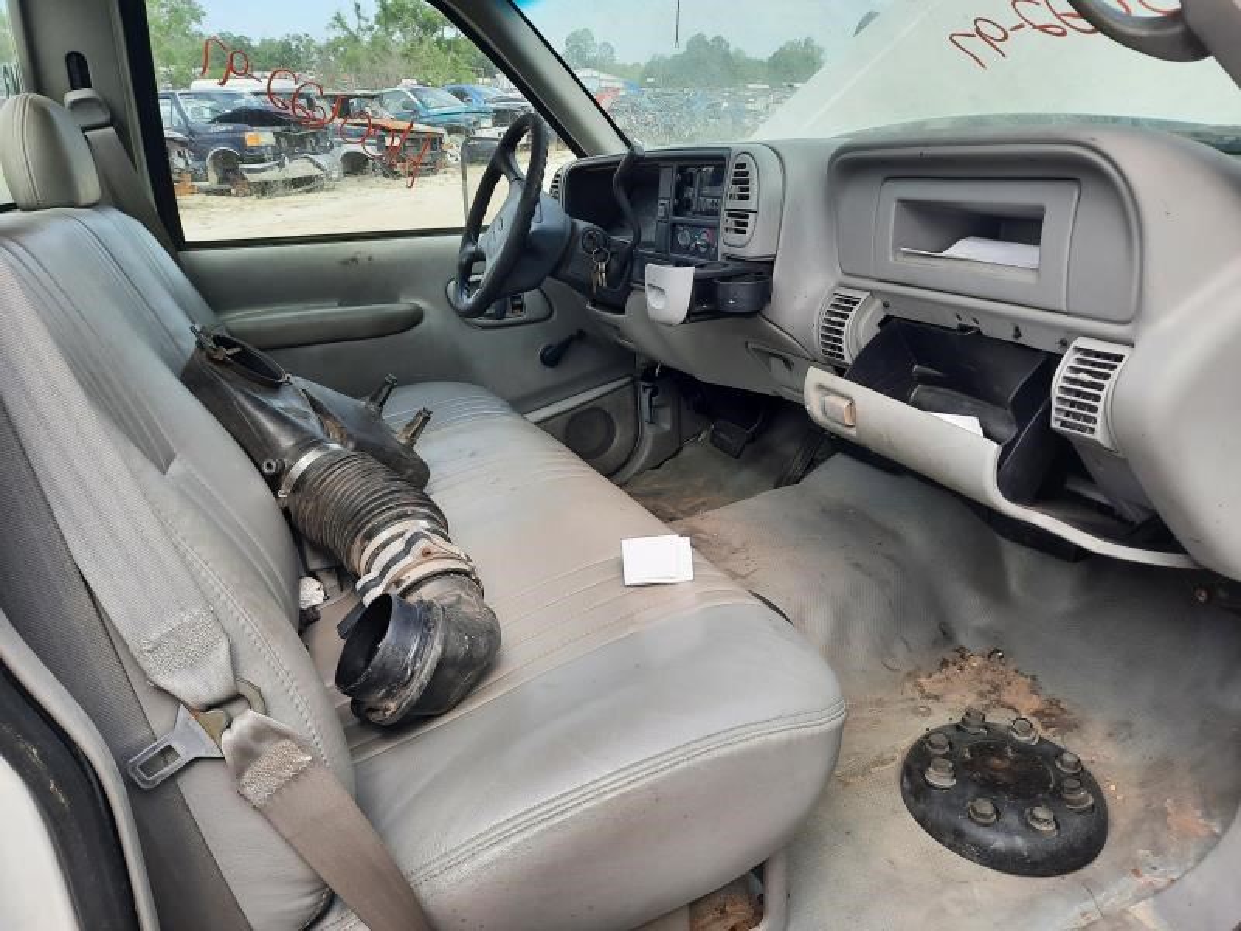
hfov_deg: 69.4
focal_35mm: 25
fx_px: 896
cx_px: 620
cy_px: 466
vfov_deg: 54.9
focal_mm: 4.6
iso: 32
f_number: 2
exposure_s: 1/193
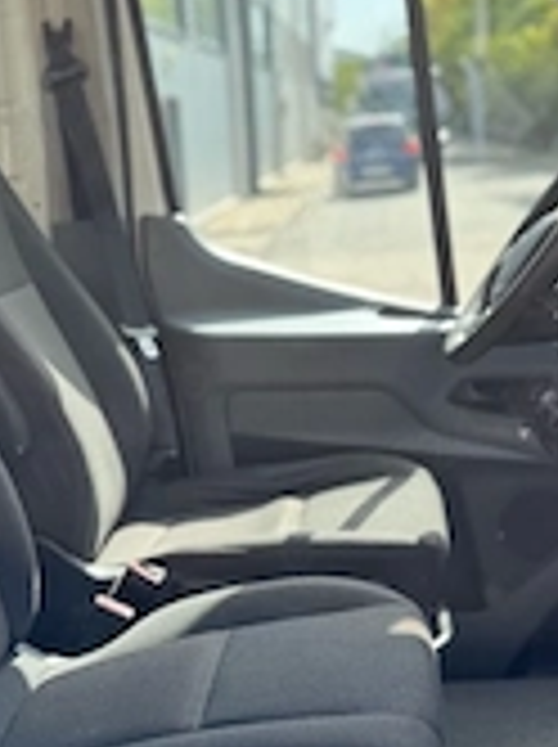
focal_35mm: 58
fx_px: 1250
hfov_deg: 25.0
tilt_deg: -17.0
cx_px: 158
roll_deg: +6.1
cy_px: 522
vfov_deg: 32.9
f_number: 1.78
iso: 80
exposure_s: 1/739
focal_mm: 6.76
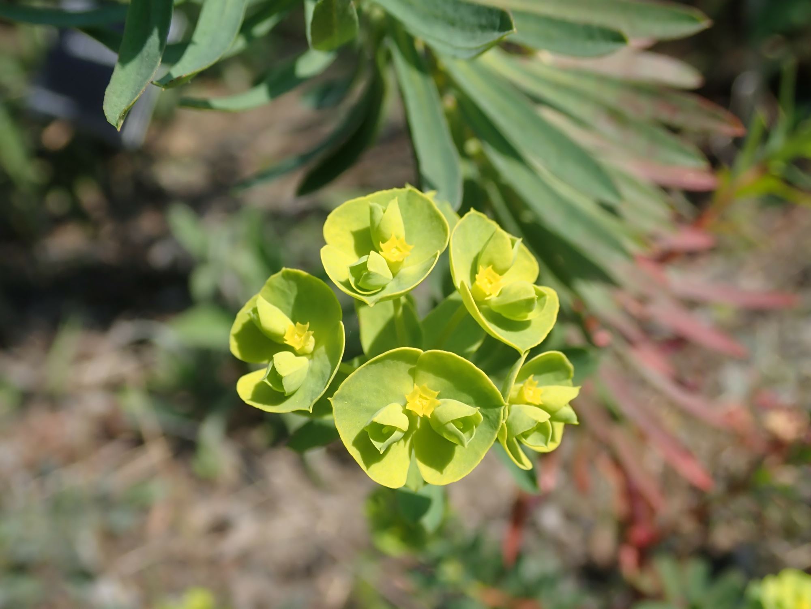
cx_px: 406
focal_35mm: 40
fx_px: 937
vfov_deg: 36.0
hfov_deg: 46.8
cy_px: 304
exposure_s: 1/500
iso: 100
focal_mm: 7.34
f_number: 4
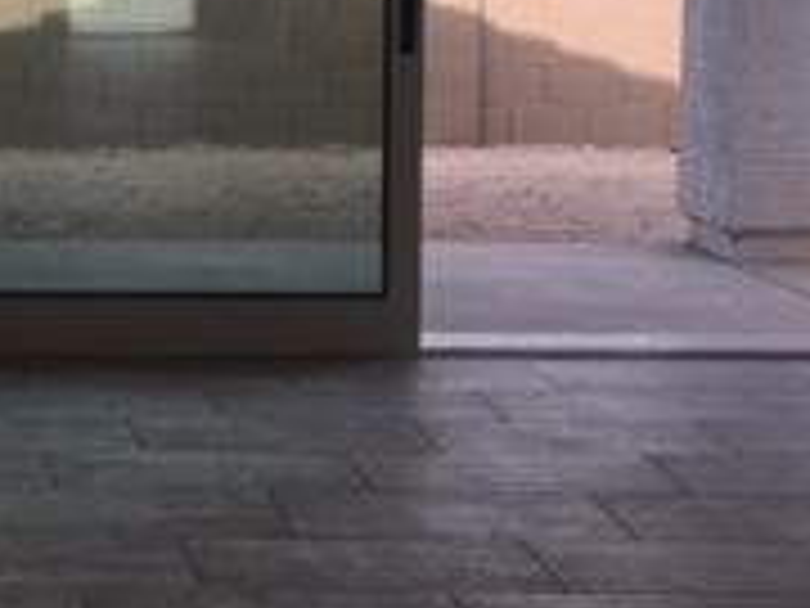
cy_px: 0
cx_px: -158
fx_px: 2410
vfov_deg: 14.1
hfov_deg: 18.1
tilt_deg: -4.9
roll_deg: -0.5
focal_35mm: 103
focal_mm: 4.15
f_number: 2.2
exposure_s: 1/615
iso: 25
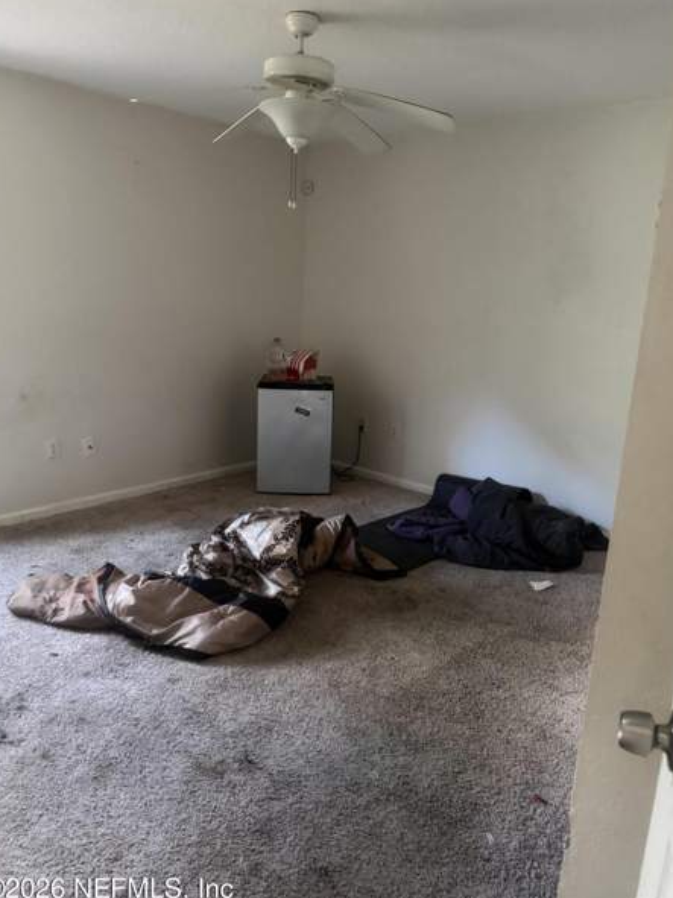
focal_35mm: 26
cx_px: 346
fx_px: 674
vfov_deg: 67.3
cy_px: 447
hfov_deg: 53.0
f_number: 1.78
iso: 1000
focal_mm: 6.76
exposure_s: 1/34
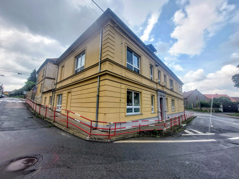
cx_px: 120
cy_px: 90
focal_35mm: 13
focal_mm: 1.74
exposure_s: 1/642
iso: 50
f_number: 2.2
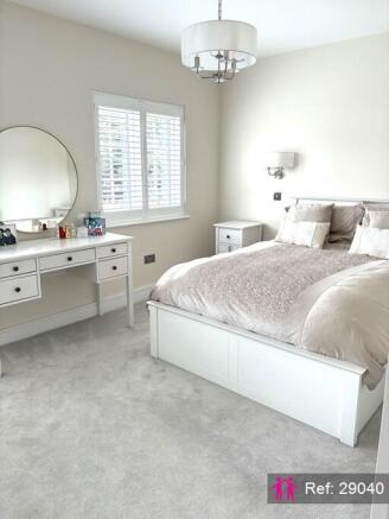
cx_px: 194
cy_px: 260
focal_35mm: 26
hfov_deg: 53.1
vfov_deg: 67.3
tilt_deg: -12.2
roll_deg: -0.2
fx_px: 389
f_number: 1.6
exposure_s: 1/174
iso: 50
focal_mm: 5.96
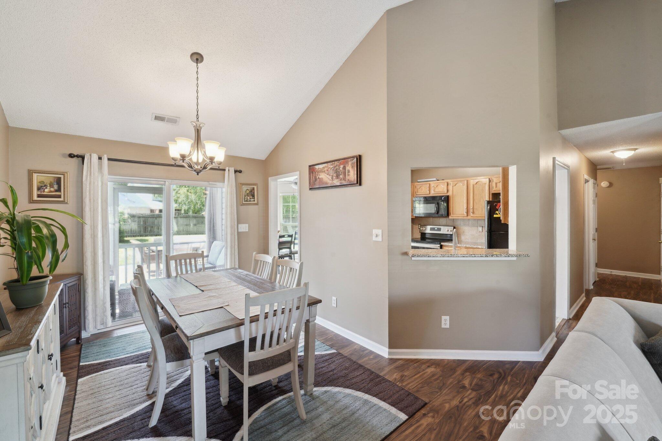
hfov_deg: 104.3
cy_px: 220
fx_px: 257
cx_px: 331
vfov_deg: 81.2
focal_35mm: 14
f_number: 11
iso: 400
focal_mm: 14
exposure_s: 1/3.33
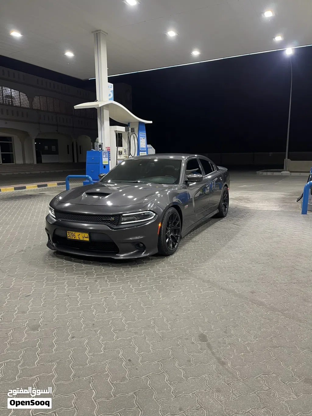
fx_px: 300
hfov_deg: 54.9
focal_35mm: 25
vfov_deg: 69.4
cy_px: 208
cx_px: 156
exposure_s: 1/50
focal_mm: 5.1
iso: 80
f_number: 1.6
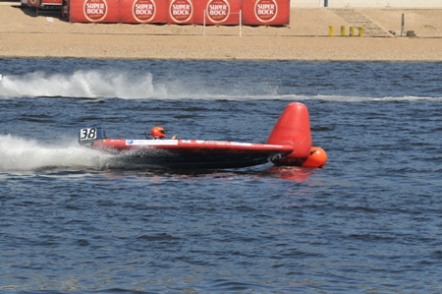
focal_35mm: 300
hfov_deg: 6.9
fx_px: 3679
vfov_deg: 4.6
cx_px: 221
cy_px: 147
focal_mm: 200
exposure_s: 1/1600
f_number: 6.3
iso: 400
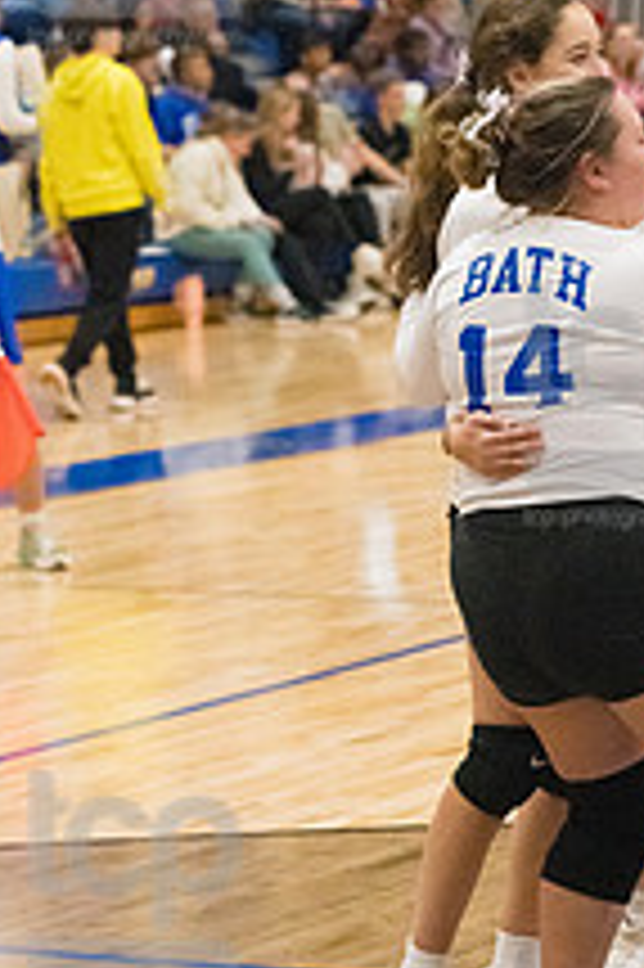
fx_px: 5187
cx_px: 630
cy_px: 405
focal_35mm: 193
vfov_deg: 10.7
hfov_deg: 7.1
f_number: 4.5
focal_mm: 92
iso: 10000
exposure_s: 1/1600
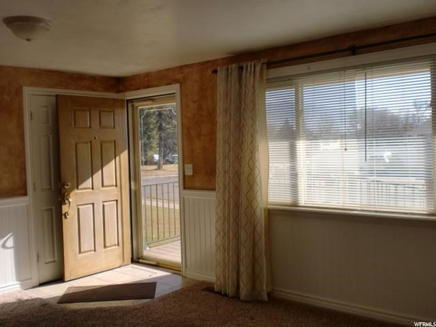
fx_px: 441
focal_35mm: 35
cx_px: 218
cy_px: 164
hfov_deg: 52.6
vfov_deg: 40.7
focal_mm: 6.3
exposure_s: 1/500
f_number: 3.1
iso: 64
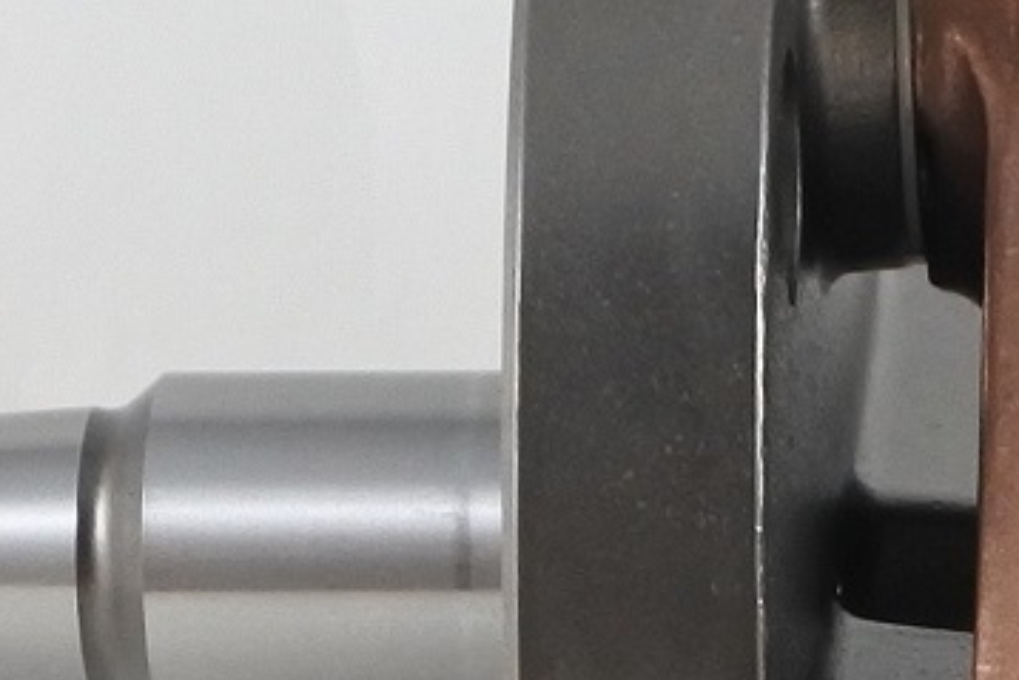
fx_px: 5153
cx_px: 1109
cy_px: 711
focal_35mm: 182
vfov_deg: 7.5
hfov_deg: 11.1
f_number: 4
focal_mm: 13.4
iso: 500
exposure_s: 1/125
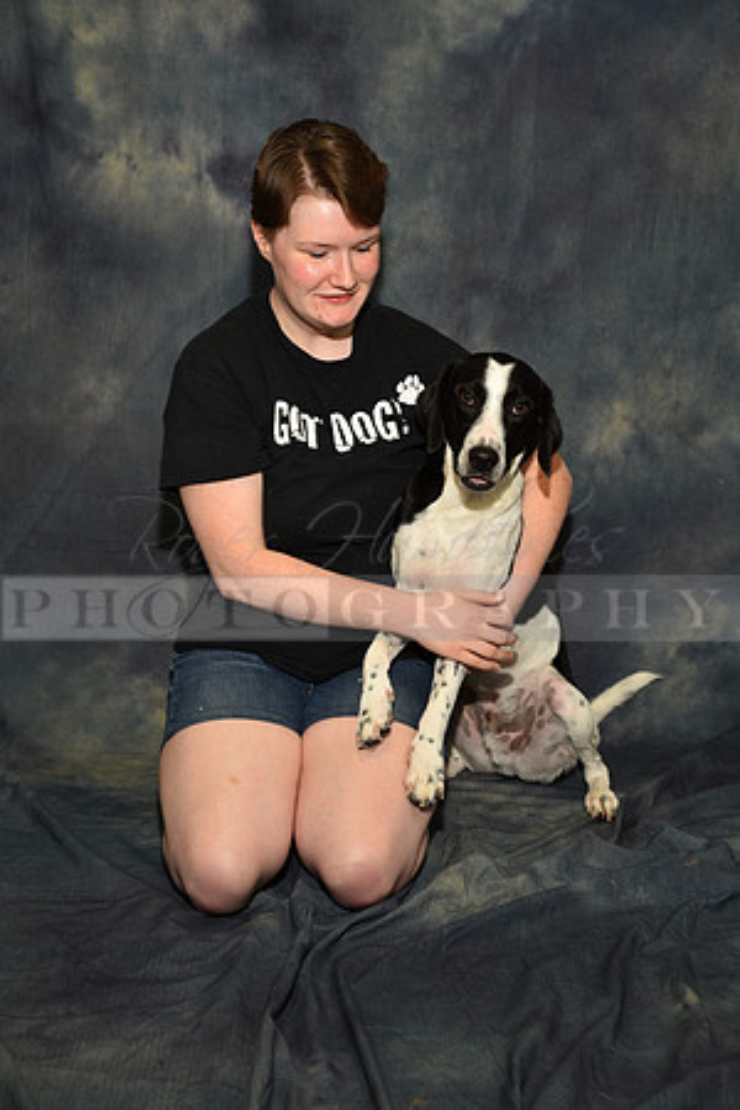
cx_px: 370
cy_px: 555
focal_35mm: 48
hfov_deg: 28.1
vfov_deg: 41.1
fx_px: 1480
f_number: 5
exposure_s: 1/60
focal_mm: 48
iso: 200
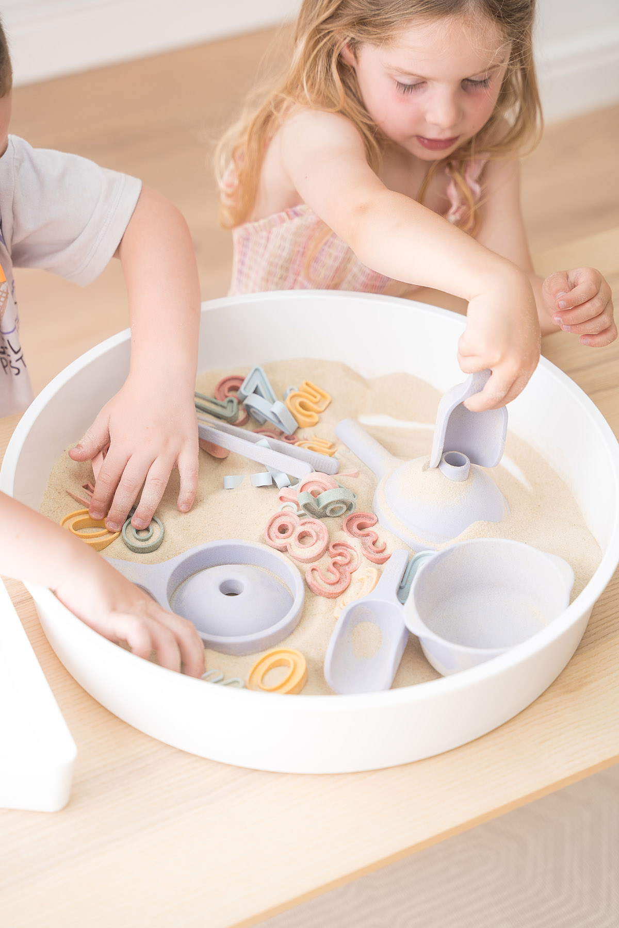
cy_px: 464
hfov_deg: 20.4
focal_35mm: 67
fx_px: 1720
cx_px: 310
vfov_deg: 30.2
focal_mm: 66.7
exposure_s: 1/320
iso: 160
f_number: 2.8
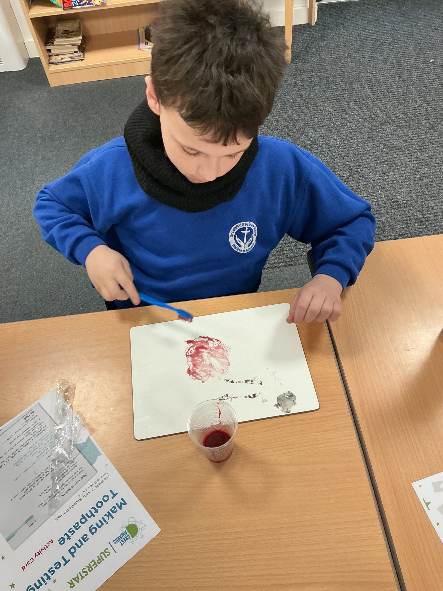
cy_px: 296
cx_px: 222
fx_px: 495
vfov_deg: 61.7
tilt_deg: -55.3
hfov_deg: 48.2
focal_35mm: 29
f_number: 1.8
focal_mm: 3
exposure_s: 1/60
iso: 100
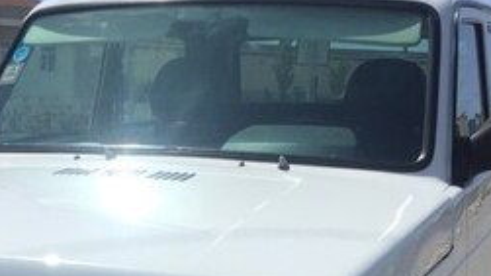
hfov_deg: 25.3
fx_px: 1080
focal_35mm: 83
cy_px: 379
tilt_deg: -8.7
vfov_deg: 13.9
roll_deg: -1.1
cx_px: 125
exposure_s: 1/3968
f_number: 2.2
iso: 32
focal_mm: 4.15
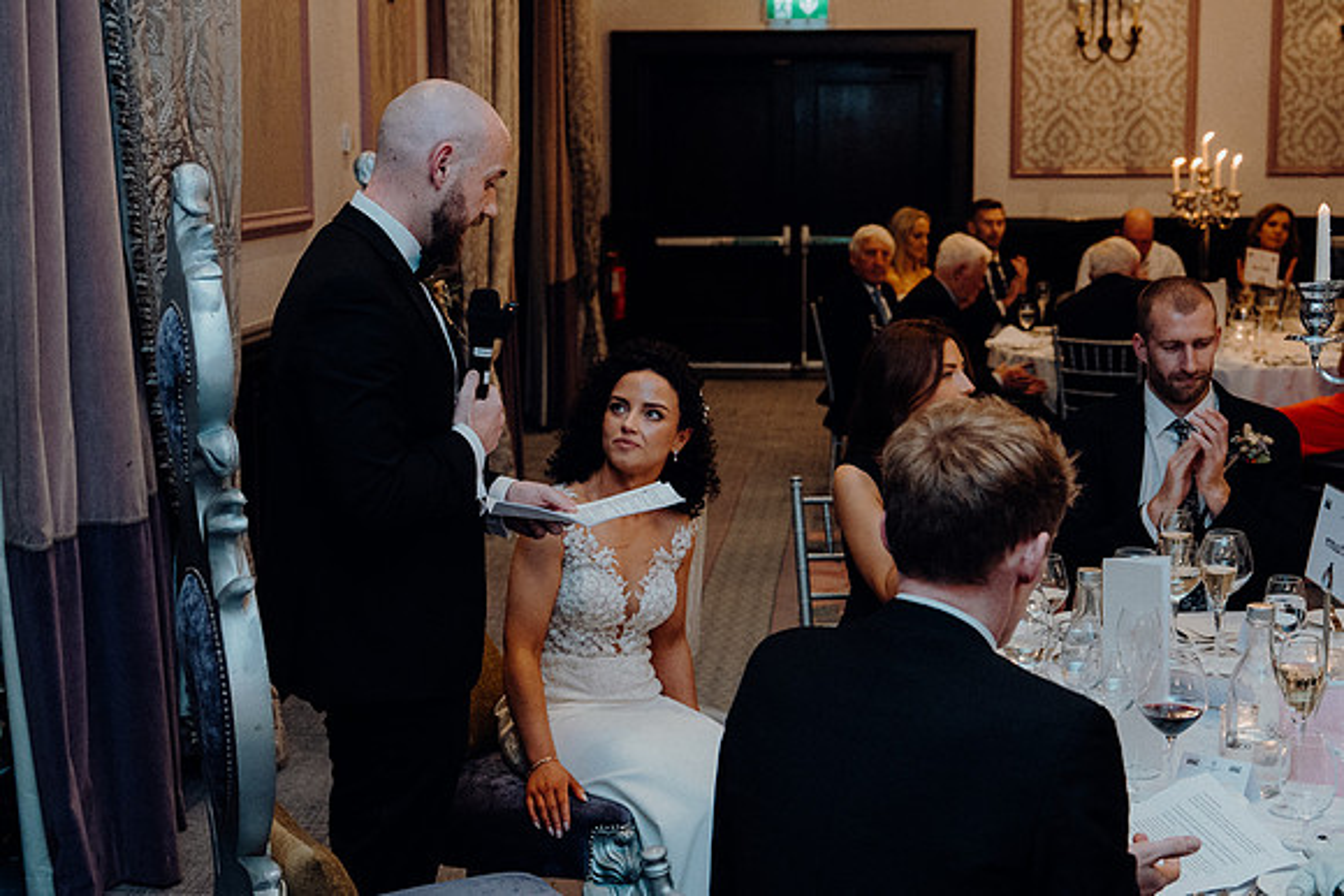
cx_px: 672
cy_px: 448
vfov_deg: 23.4
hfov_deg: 34.5
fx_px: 2166
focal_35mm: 58
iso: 2500
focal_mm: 39
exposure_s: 1/160
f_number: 3.5
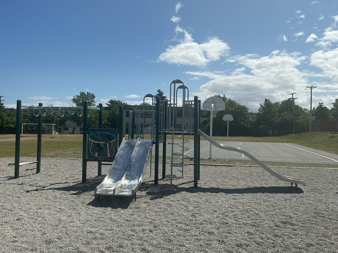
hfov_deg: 61.7
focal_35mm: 29
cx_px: 169
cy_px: 126
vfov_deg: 48.2
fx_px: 283
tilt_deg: +1.3
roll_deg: -2.0
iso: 25
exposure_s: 1/4065
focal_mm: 3
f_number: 1.8
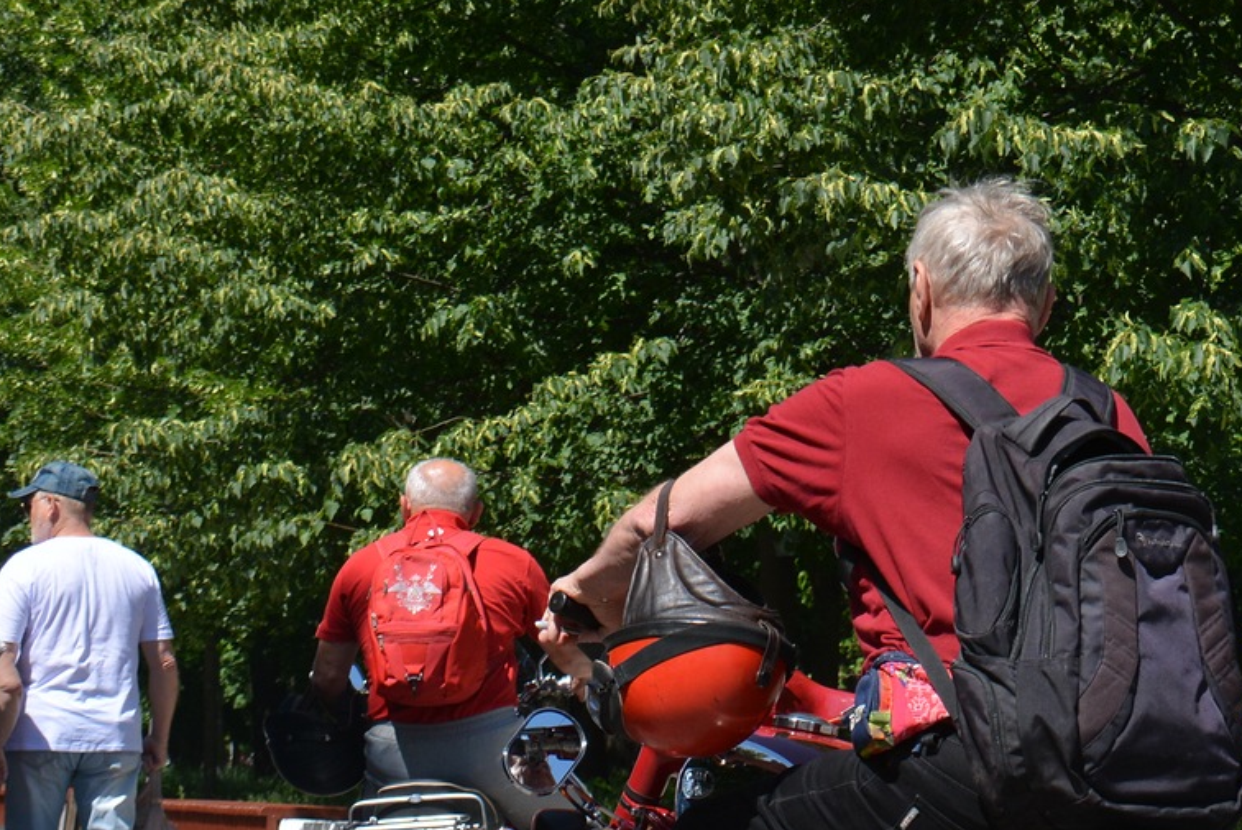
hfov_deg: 21.3
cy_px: 799
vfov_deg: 14.2
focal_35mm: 95
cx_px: 914
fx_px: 3279
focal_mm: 32
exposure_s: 1/1600
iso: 400
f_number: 6.3
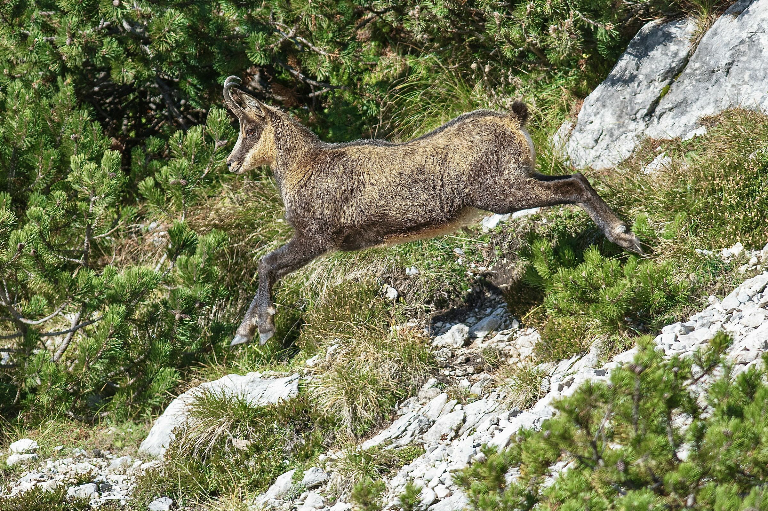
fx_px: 13434
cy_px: 256
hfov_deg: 3.3
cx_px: 384
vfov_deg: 2.2
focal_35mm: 630
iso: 640
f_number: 4.5
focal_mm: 420
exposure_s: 1/1600
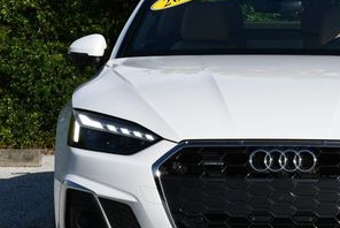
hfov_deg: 11.8
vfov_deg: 7.9
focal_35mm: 173
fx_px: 1635
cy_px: 70
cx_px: 265
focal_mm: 40
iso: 100
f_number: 9
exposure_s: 1/320
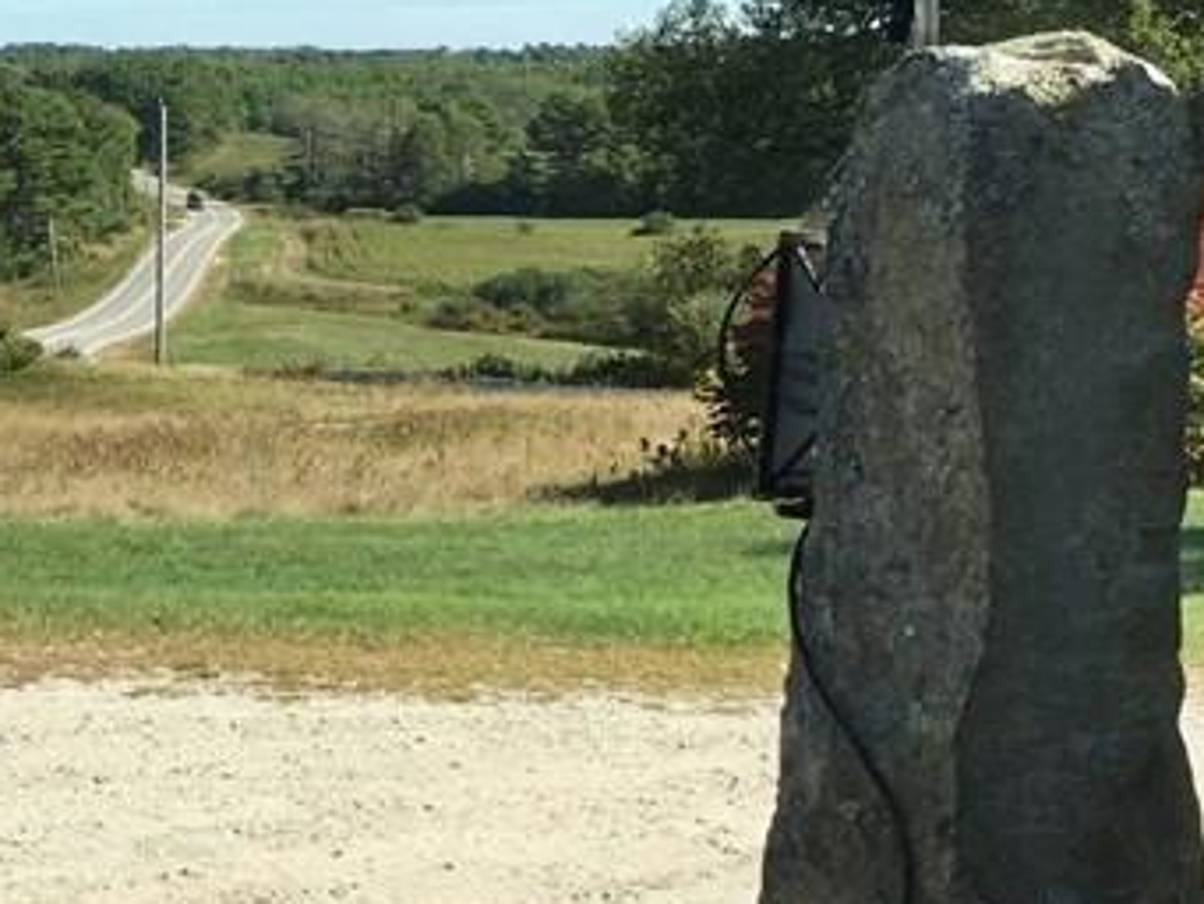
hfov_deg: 20.7
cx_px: -321
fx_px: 3027
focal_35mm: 87
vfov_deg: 17.0
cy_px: 325
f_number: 2.2
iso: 25
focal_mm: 4.15
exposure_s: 1/1099
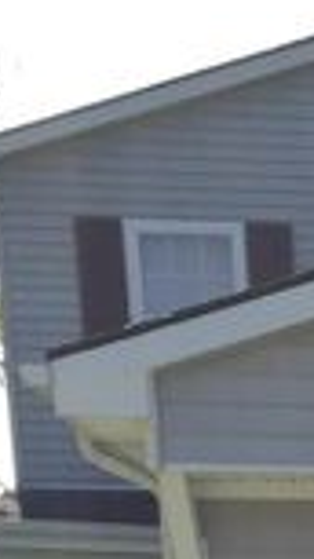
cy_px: 1054
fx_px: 2044
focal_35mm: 138
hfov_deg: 7.8
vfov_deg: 13.7
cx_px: 887
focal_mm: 4.15
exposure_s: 1/942
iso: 32
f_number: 2.2
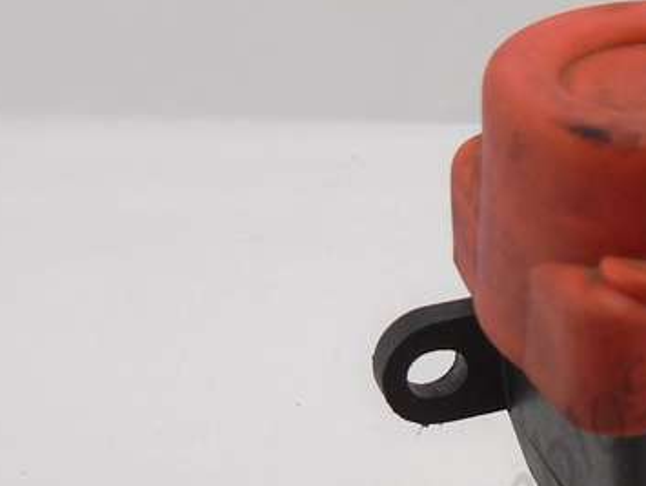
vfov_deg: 18.3
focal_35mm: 80
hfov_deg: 23.4
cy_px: 380
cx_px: 648
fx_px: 1494
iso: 100
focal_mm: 4.6
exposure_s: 1/125
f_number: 3.2
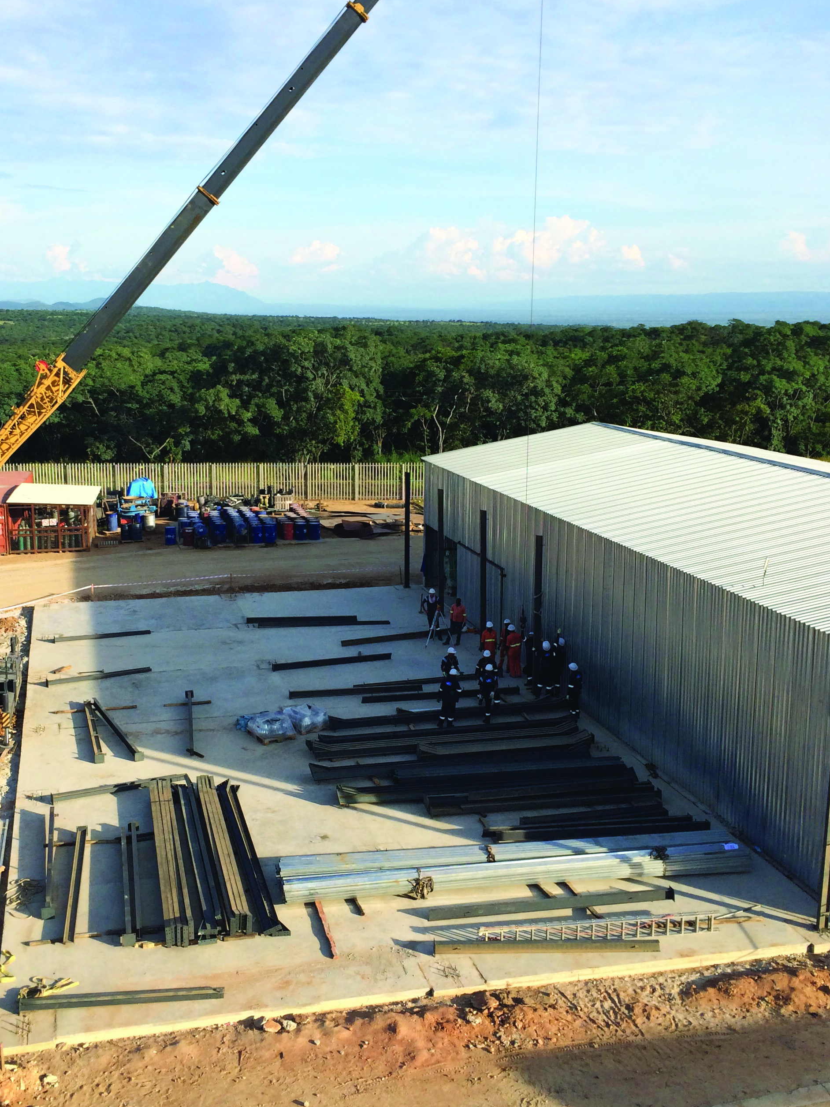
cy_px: 533
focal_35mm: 39
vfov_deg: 47.9
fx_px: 1247
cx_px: 349
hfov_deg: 36.7
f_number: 2.2
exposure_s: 1/1414
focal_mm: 4.12
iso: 40
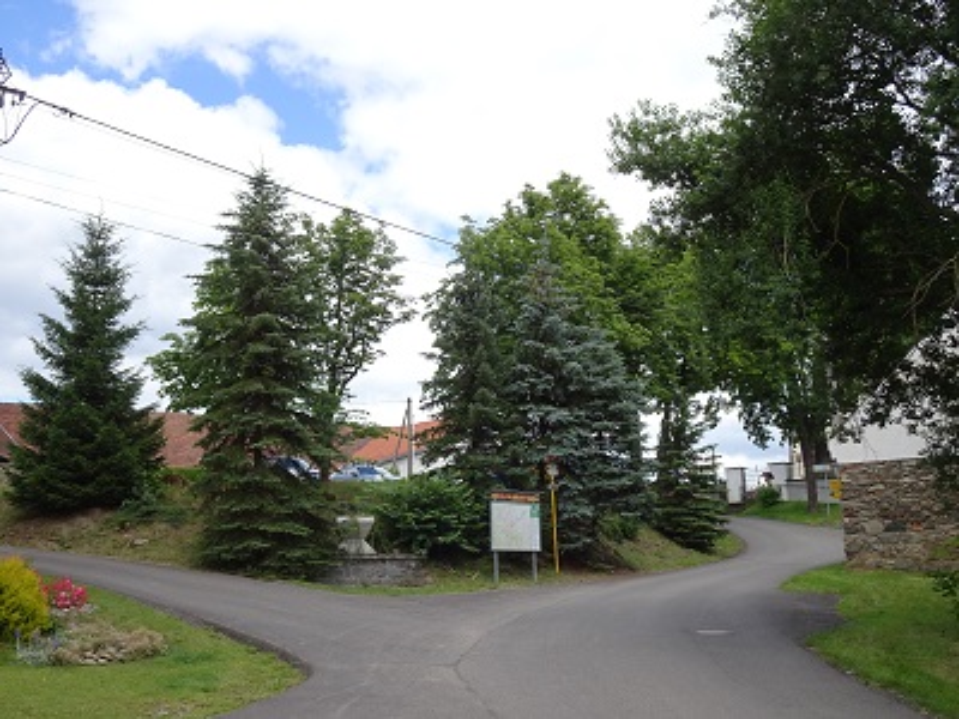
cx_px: 480
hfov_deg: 52.6
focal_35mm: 35
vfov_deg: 40.7
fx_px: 970
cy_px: 360
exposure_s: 1/400
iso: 80
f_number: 4
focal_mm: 5.98
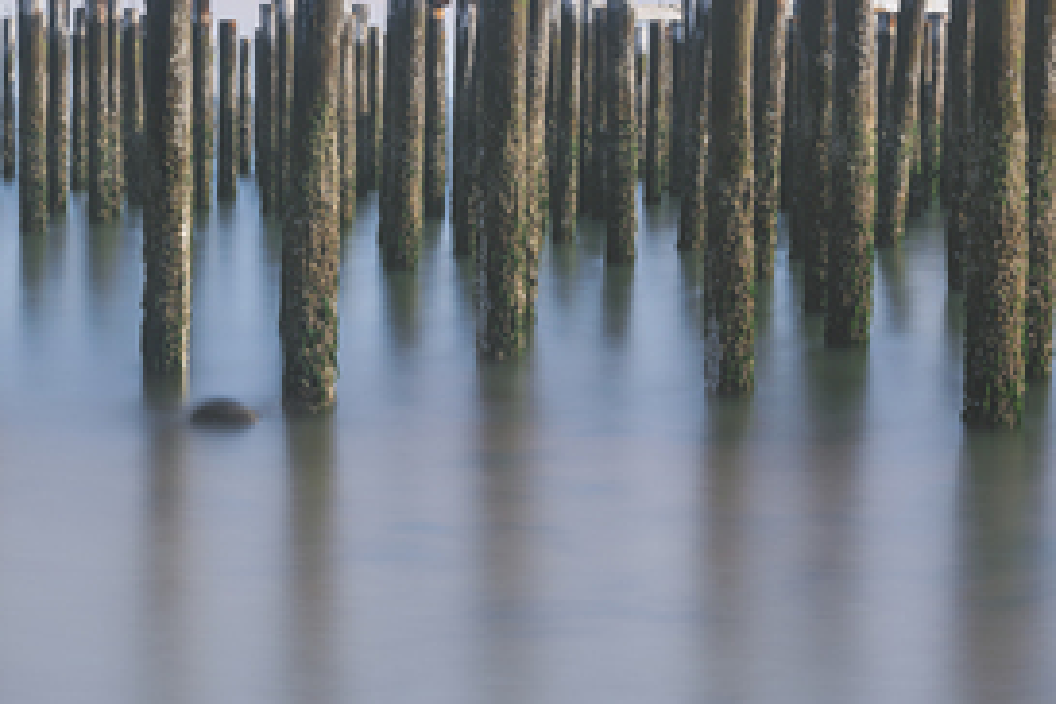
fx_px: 3226
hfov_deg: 18.3
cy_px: 337
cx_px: 81
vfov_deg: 12.5
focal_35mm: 110
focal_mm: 50
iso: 64
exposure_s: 1/40
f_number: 8
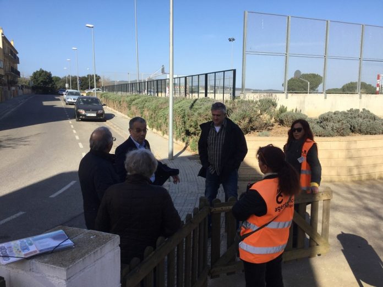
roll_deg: -1.0
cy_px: 144
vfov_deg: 45.4
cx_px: 192
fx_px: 343
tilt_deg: -10.1
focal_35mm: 31
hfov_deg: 58.4
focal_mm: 3.3
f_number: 2.4
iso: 25
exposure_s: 1/936
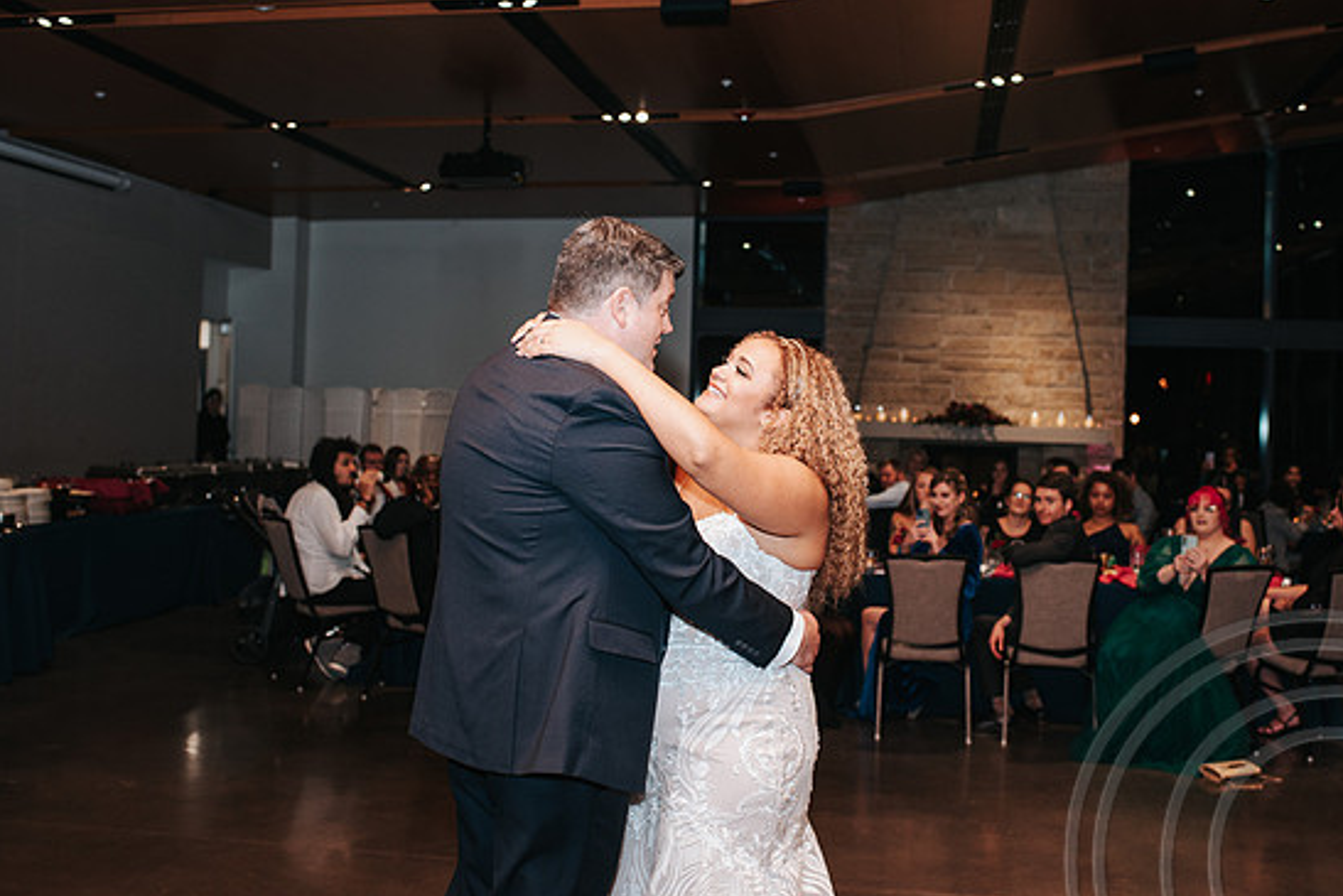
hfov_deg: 47.3
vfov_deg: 32.6
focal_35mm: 41
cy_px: 400
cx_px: 734
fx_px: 1530
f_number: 2.8
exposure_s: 1/200
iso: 1000
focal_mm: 35
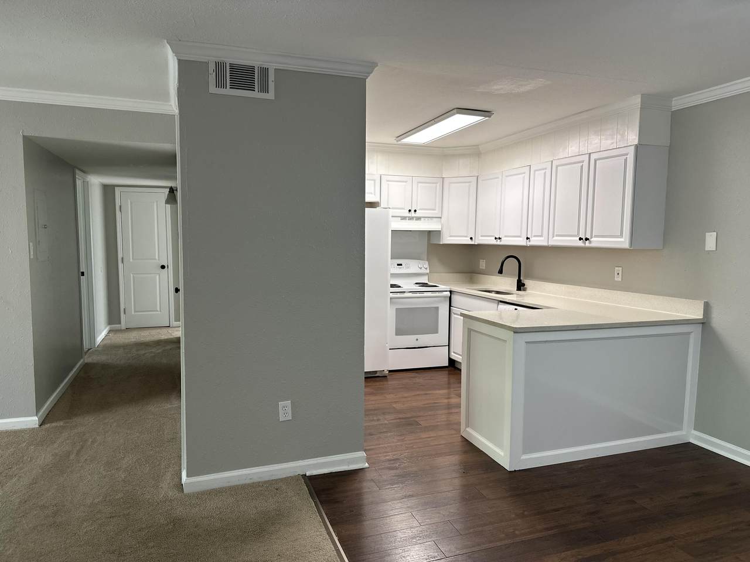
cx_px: 375
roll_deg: -0.9
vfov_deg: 56.8
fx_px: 520
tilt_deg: -5.3
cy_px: 281
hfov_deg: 71.6
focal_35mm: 24
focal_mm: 6.86
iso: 250
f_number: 1.78
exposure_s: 1/103
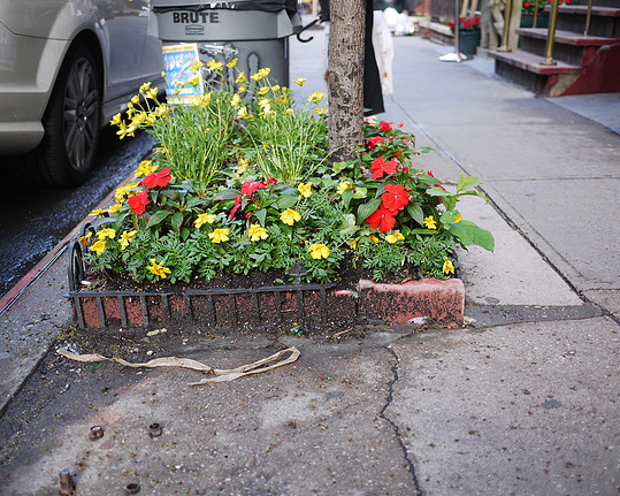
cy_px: 249
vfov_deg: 35.7
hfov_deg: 43.8
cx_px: 294
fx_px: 771
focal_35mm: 42
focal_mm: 20
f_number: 1.8
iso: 100
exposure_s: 1/125
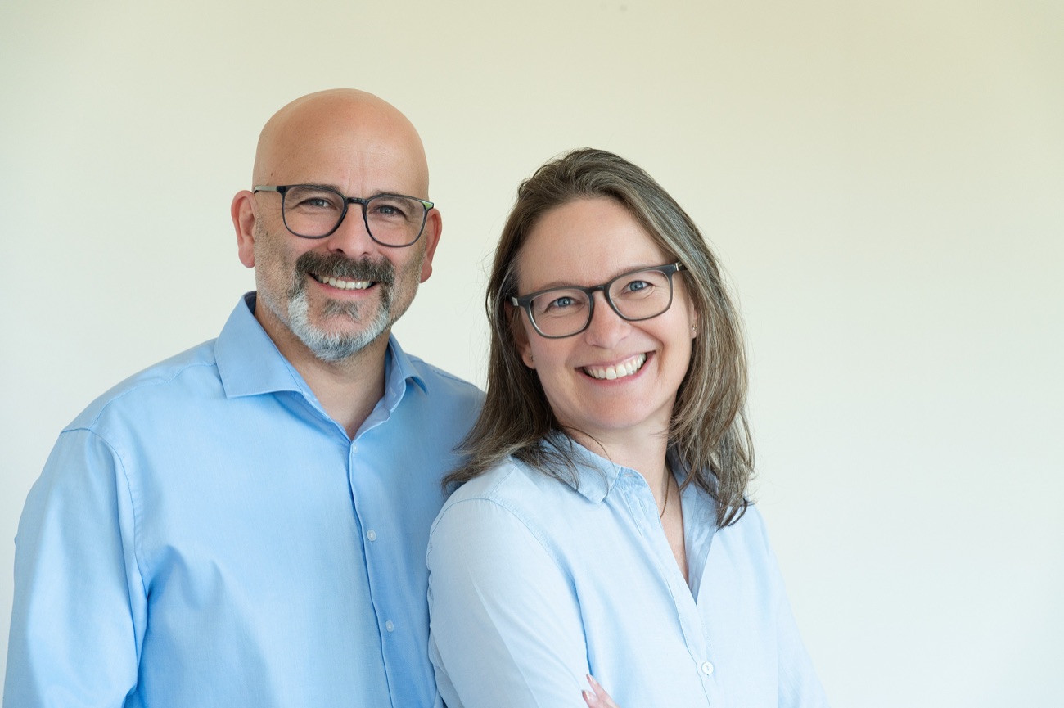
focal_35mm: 70
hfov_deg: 28.9
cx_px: 532
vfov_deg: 19.4
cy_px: 354
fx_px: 2068
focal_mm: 70
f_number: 4.5
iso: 1250
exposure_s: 1/125
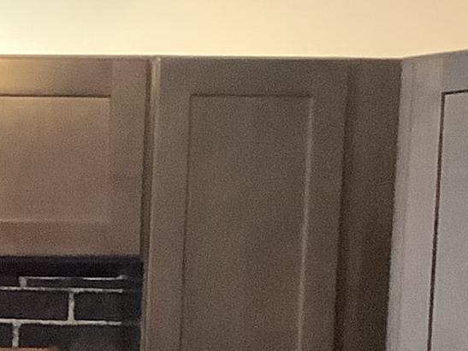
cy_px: 757
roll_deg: +0.0
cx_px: -133
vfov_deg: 8.2
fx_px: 2298
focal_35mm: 170
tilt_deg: -8.0
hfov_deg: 11.3
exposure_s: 1/30
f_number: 2.4
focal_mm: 3.3
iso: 400
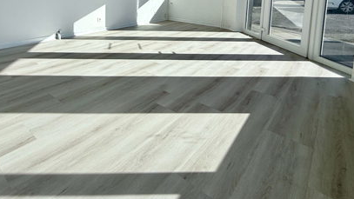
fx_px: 225
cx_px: 130
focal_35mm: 24
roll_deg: -1.4
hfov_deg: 74.8
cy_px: 6
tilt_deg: -4.4
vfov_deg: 42.1
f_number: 2.2
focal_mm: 2.22
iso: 50
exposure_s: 1/2410
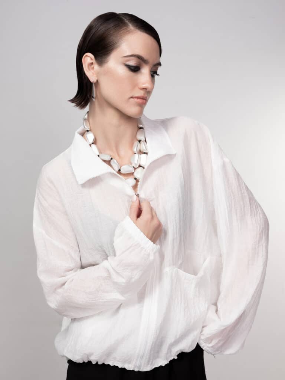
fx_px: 549
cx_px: 142
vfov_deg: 38.2
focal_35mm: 50
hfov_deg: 29.1
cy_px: 190
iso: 250
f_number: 10
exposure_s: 1/100
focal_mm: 63
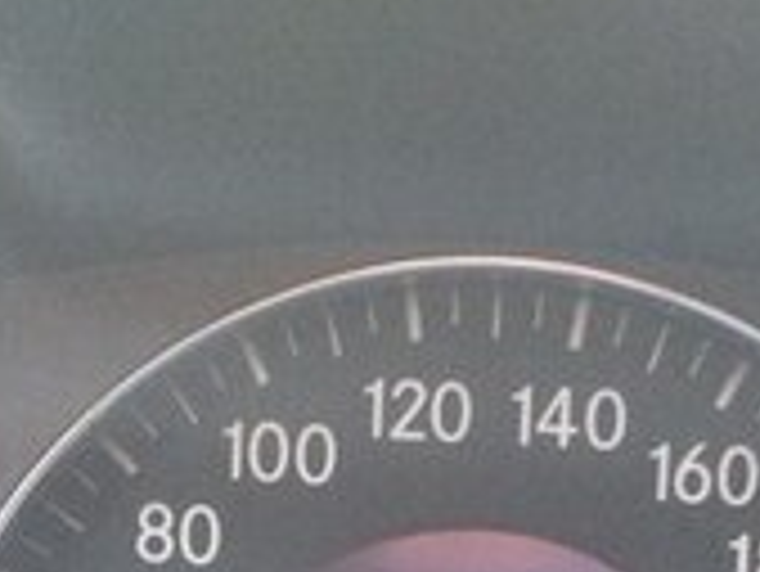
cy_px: 858
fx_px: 2483
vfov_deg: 12.5
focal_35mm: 113
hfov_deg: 17.4
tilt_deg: -21.6
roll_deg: -3.3
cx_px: 355
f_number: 2.2
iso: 125
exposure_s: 1/33
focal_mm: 4.15
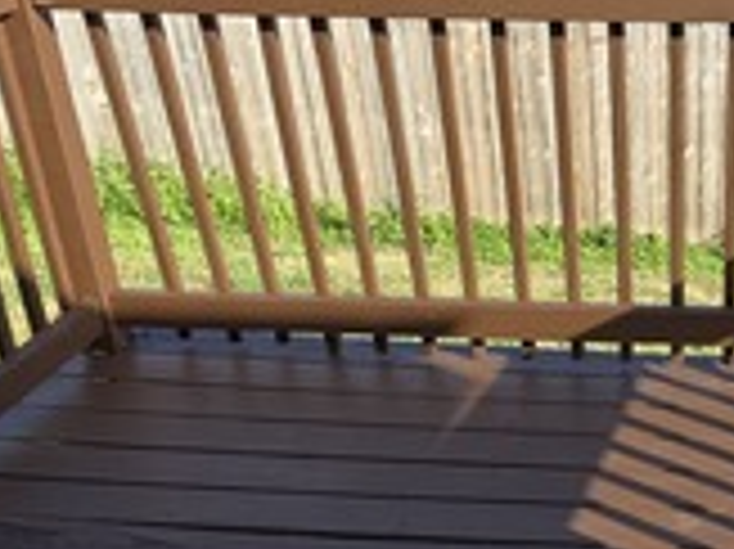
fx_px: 1081
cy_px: 526
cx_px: 671
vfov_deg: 27.2
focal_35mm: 51
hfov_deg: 35.2
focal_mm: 2.2
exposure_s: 1/438
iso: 20
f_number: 1.9
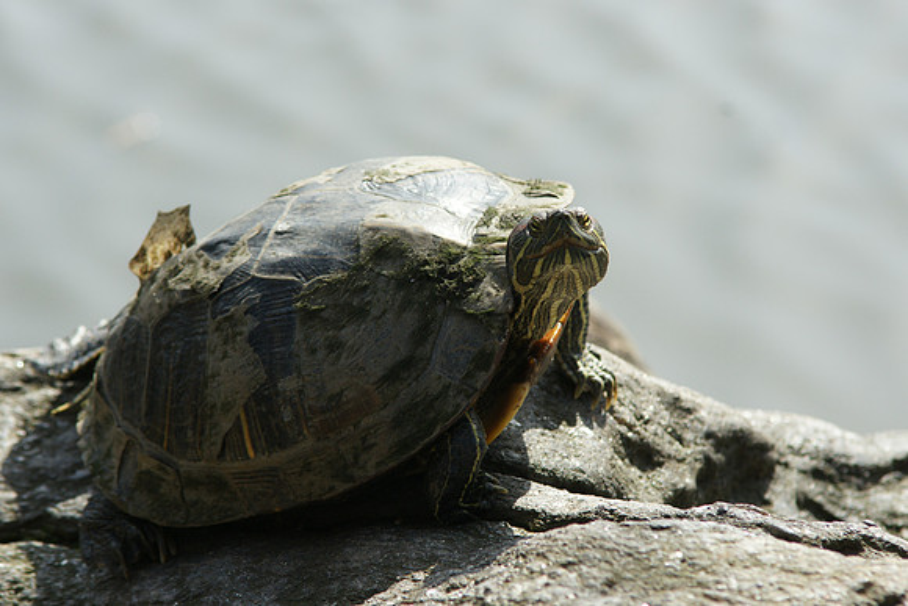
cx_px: 454
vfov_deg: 5.7
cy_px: 303
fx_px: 6054
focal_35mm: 240
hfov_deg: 8.6
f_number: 8
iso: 250
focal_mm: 160
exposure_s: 1/250
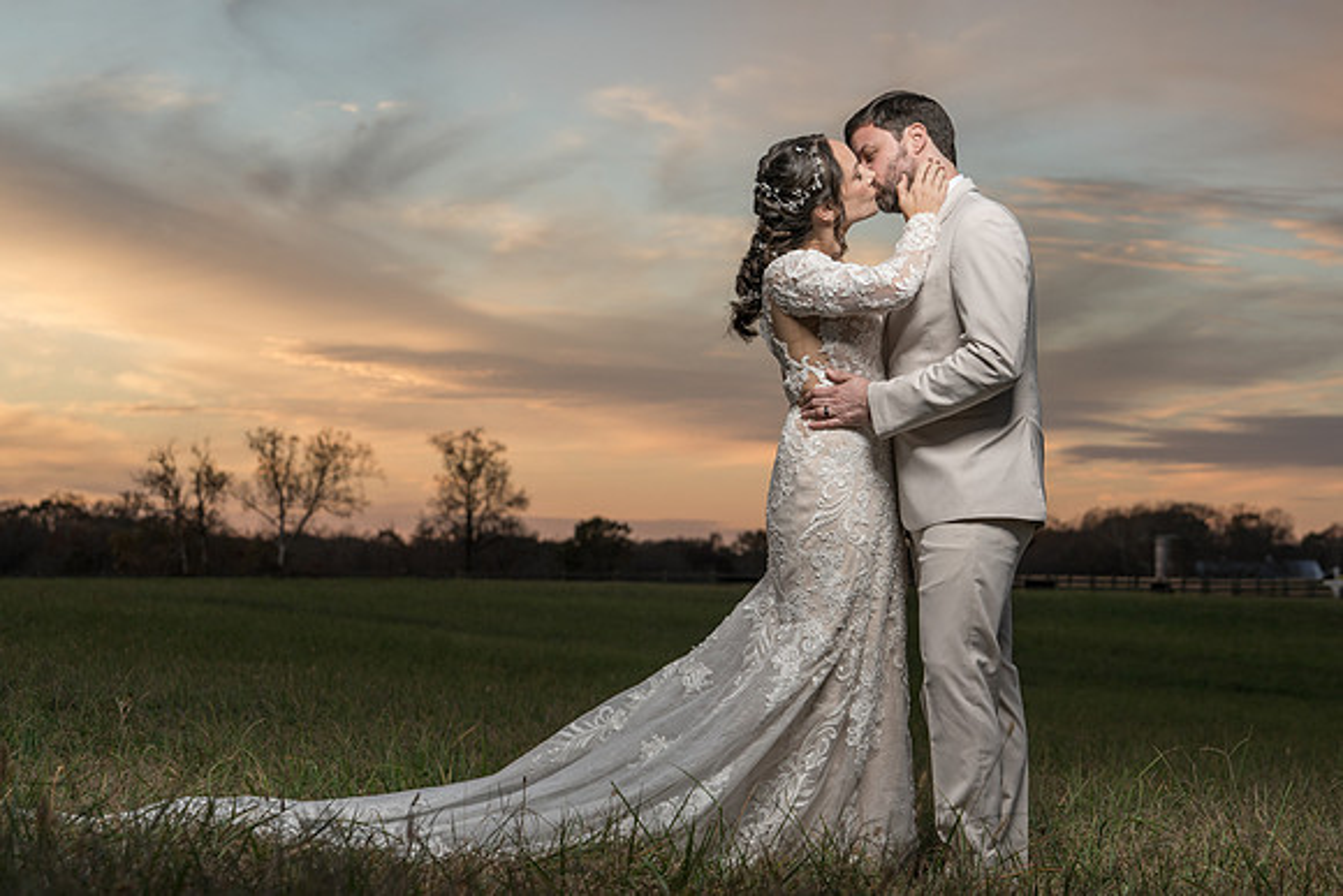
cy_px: 422
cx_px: 726
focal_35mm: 77
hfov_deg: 26.4
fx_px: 2865
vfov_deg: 17.8
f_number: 5.6
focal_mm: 71
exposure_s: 1/200
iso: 200
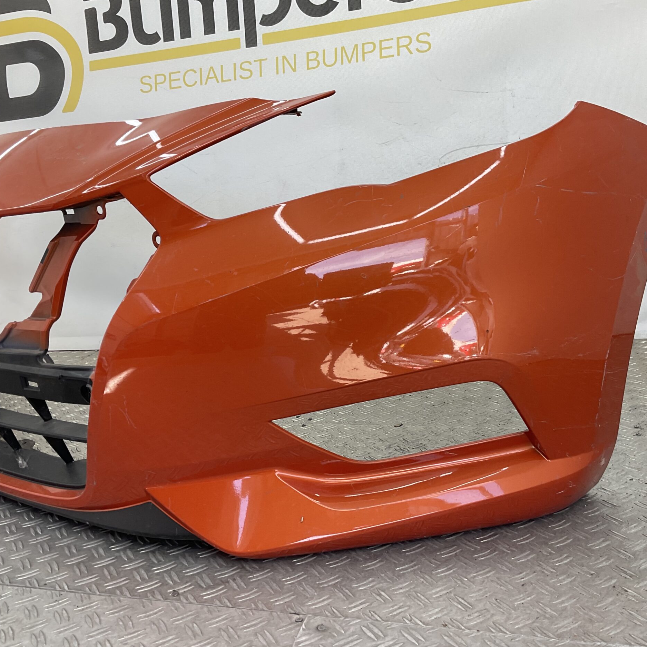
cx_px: 299
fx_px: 740
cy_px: 324
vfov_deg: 47.2
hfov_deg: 47.2
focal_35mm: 35
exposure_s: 1/120
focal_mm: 3
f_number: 1.8
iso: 25
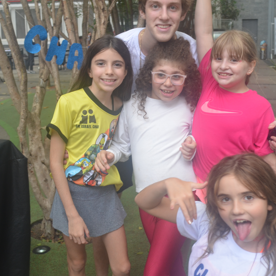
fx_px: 433
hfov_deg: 35.4
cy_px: 107
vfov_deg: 35.2
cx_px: 139
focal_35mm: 48
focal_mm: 20
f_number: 4
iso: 500
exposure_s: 1/60
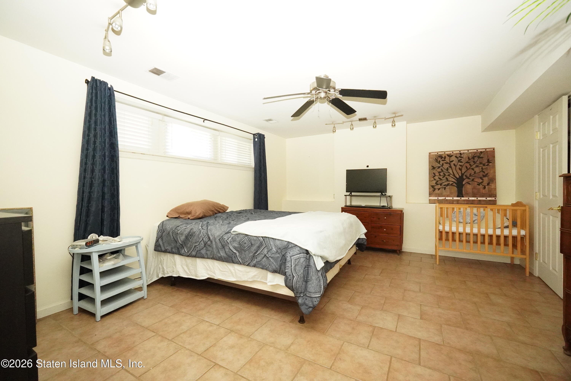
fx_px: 250
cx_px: 286
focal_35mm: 16
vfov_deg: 74.6
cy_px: 190
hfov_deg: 97.6
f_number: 4.5
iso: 6400
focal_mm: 10.5
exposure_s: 1/125
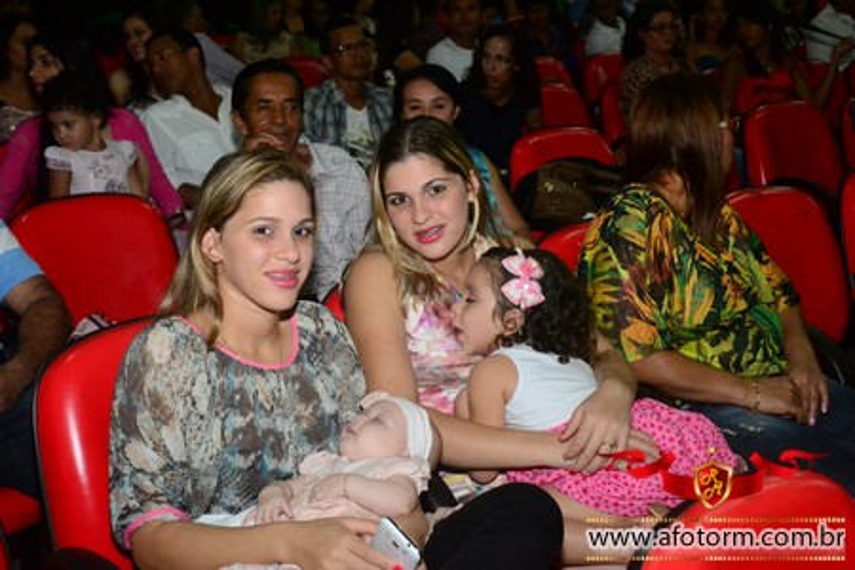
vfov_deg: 28.1
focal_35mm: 48
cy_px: 285
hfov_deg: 41.1
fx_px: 1140
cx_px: 428
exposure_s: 1/80
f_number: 6.3
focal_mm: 32
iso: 3200
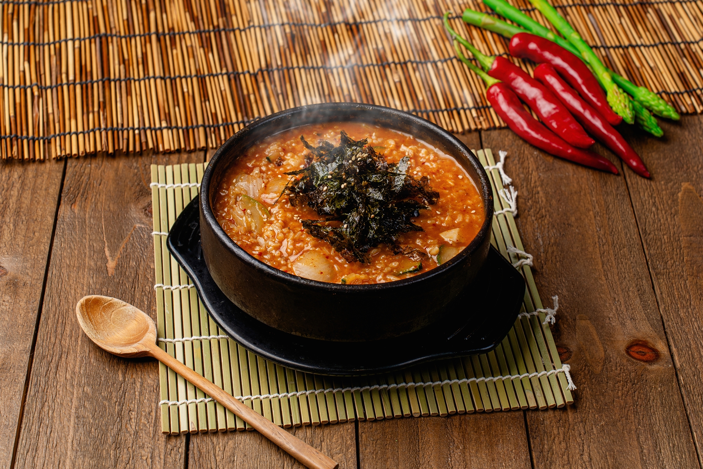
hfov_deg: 27.7
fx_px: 1425
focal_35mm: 73
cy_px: 234
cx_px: 352
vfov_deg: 18.7
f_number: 10
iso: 80
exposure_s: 1/125
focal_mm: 73
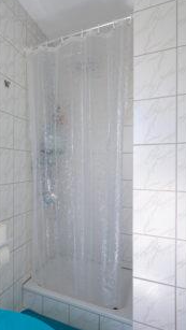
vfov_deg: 72.2
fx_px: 226
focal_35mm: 26
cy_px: 161
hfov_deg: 40.2
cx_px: 8
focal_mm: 15.5
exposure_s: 1/60
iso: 200
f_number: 9
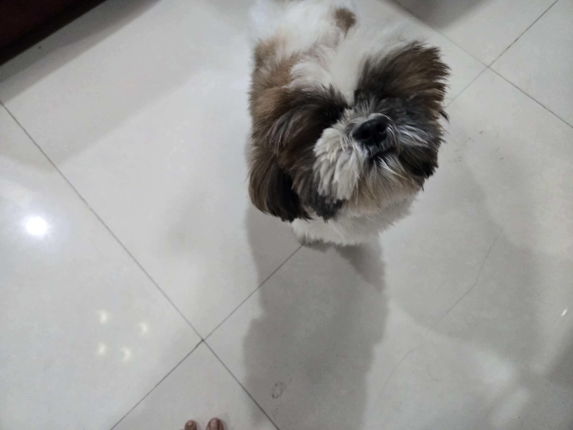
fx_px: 381
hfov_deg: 73.9
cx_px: 286
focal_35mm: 23
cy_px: 215
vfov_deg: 58.9
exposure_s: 1/100
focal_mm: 5.4
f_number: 1.8
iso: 400
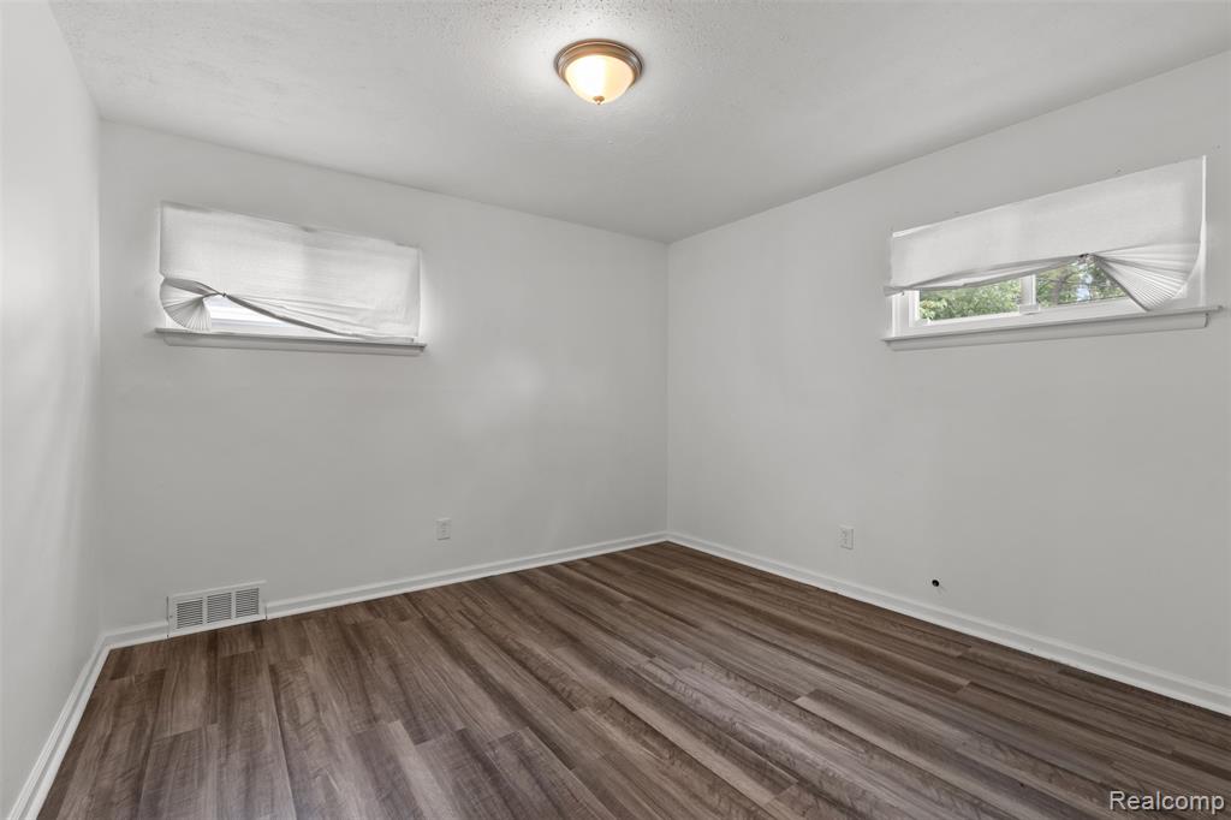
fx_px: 547
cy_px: 410
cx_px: 616
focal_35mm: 16
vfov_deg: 73.7
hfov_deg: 96.8
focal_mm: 16
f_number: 8
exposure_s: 1/1.25
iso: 400
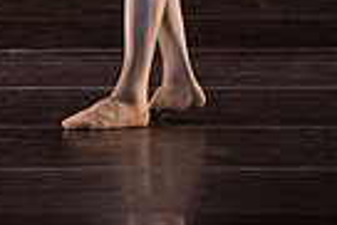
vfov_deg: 1.0
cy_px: -167
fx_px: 13438
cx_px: -112
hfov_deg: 1.4
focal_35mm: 1434
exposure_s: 1/400
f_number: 5.6
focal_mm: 336
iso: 20000
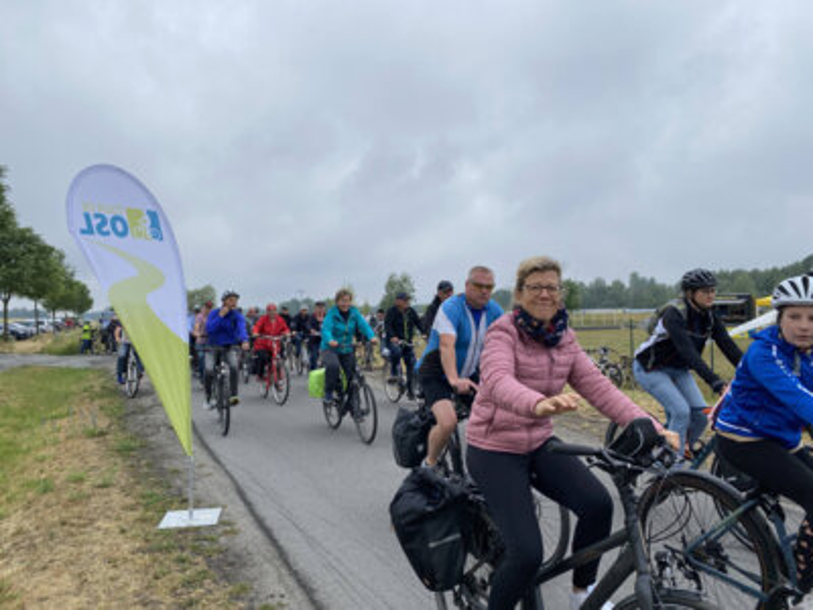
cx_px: 406
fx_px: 611
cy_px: 305
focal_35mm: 26
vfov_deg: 53.1
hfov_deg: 67.3
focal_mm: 4.2
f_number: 1.8
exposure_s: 1/1866
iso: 32
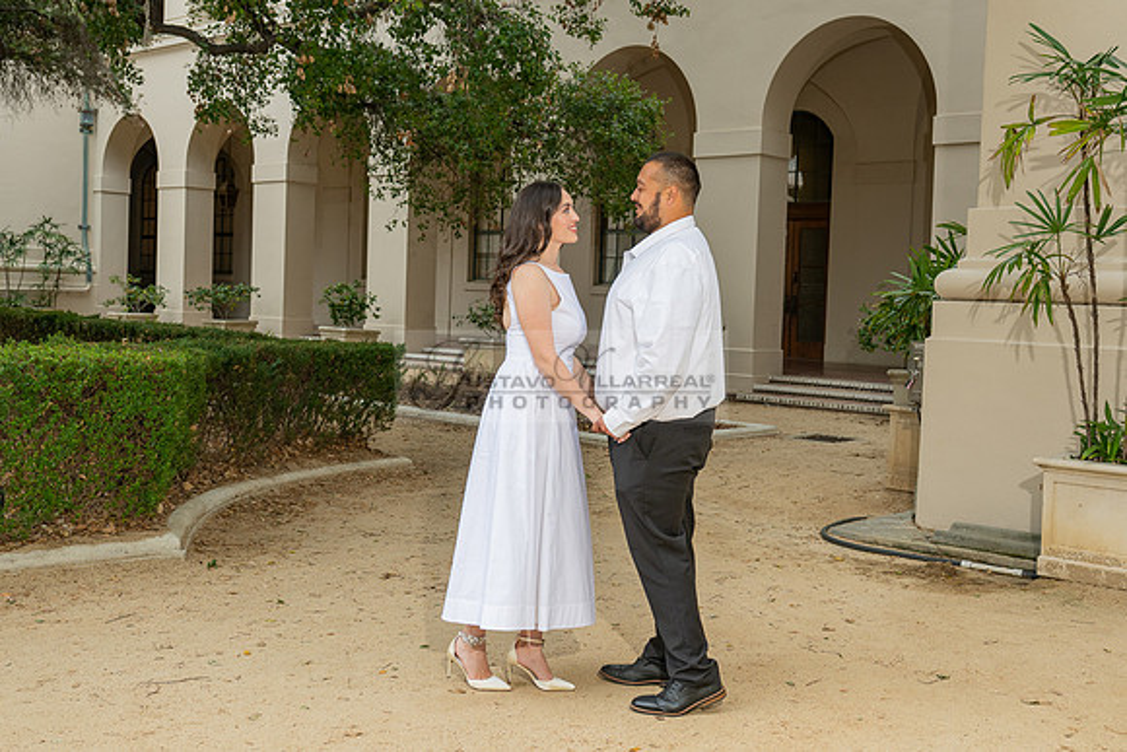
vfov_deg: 32.2
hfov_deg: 46.6
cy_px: 350
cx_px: 649
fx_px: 1304
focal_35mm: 42
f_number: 3.5
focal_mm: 27.5
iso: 200
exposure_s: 1/200
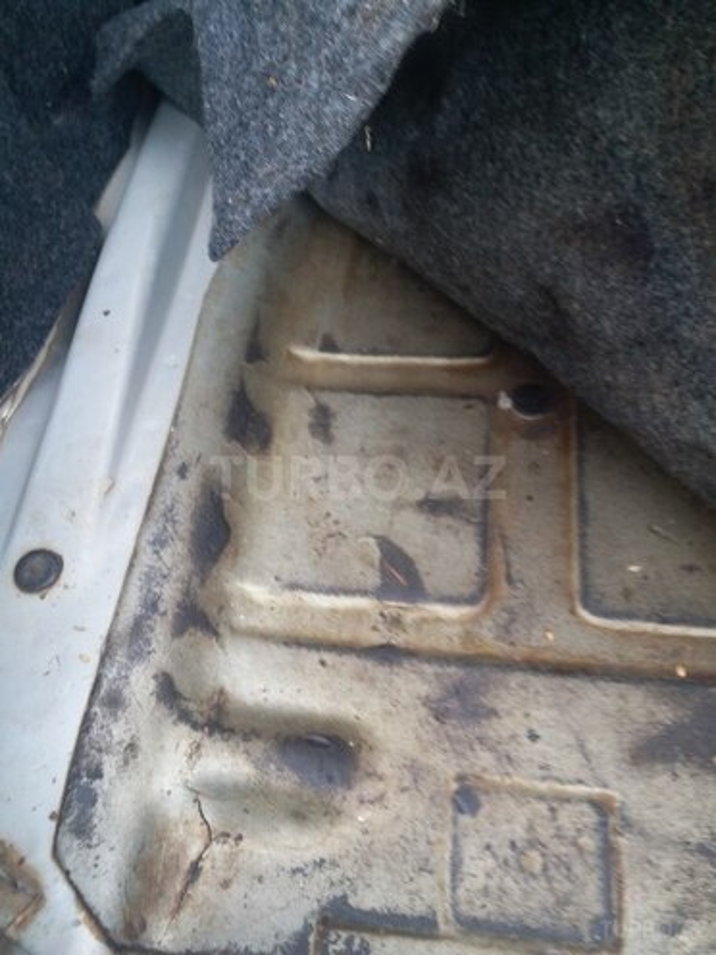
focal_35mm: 27
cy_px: 478
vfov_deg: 65.3
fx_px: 745
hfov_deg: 51.4
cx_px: 358
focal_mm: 3.7
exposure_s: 1/33
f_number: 1.9
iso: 64
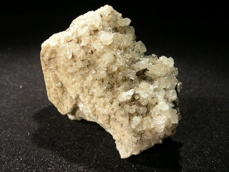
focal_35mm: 41
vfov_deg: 35.2
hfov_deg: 45.7
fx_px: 271
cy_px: 86
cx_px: 114
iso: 50
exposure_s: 1/24
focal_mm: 6.8
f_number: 3.5
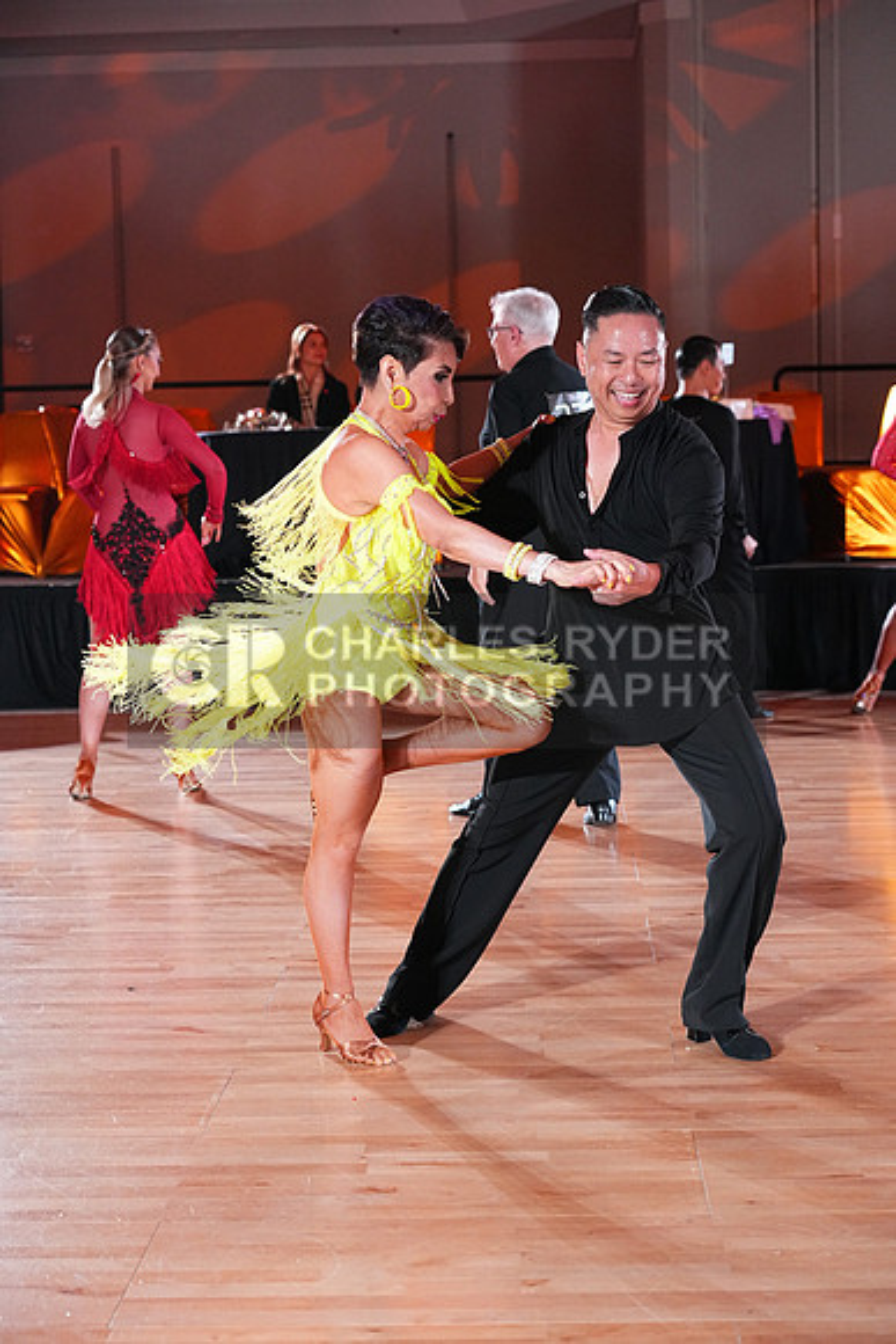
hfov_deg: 21.3
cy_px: 672
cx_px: 448
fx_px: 2388
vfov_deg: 31.4
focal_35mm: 64
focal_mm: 64
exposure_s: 1/400
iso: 5000
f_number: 4
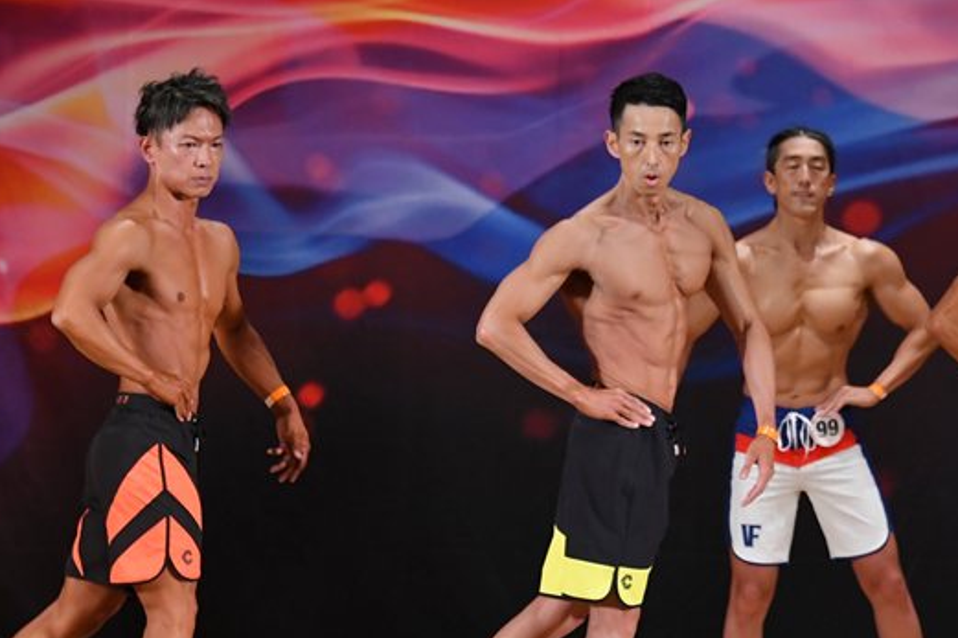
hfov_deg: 6.4
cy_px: 441
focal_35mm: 323
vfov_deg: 4.3
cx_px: 271
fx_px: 8592
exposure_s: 1/400
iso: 3200
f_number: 5.6
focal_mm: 145
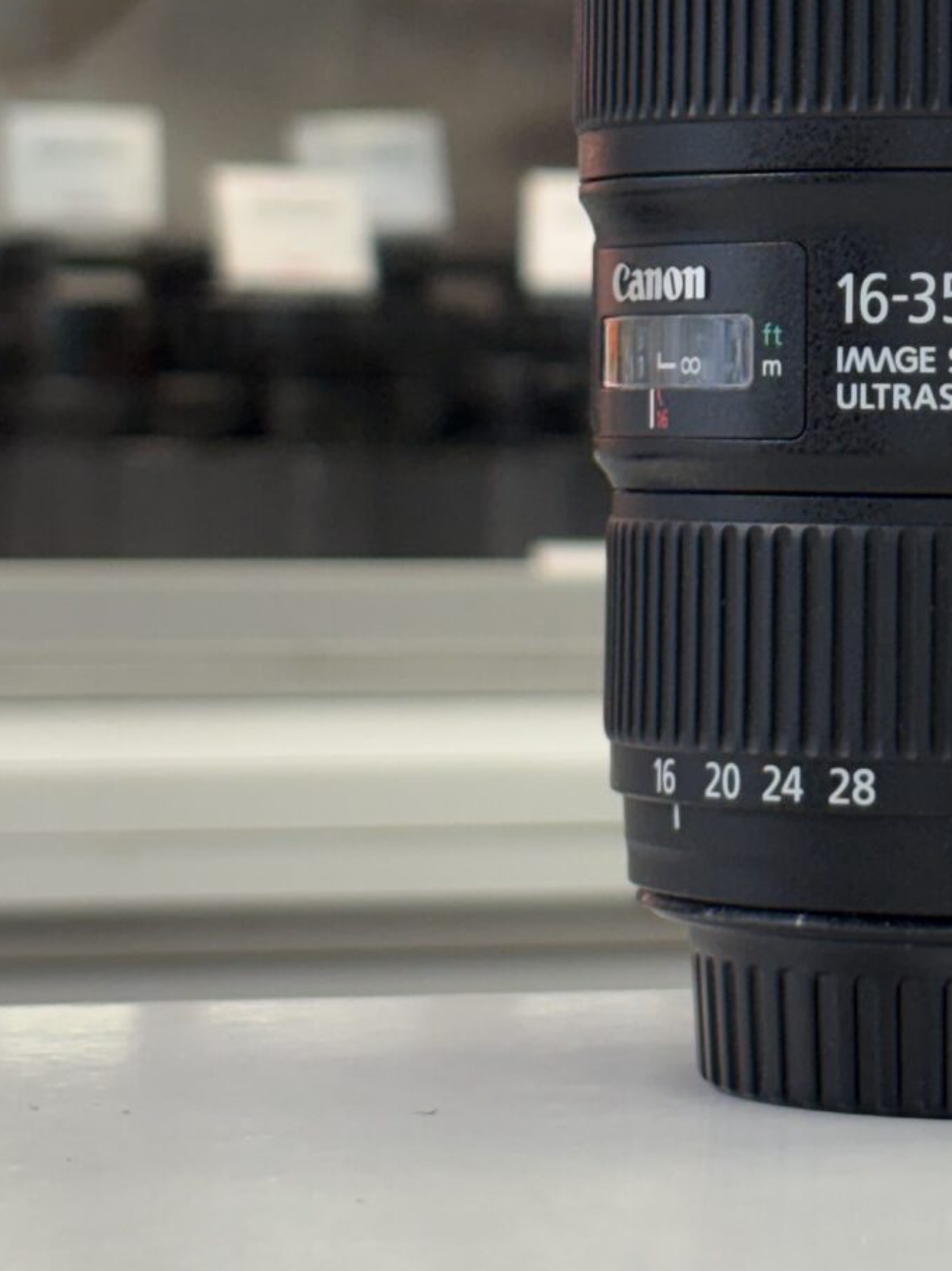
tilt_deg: +2.6
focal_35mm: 147
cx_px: 1060
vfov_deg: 13.3
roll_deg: -2.3
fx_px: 5393
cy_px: 123
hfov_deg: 10.0
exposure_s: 1/50
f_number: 1.6
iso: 32
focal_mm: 5.96
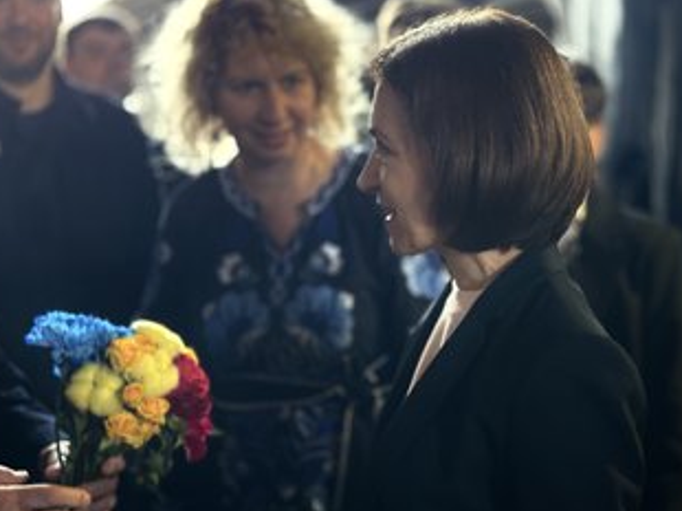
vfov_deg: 23.6
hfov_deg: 31.1
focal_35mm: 62
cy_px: 286
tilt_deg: -4.2
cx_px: 407
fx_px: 1221
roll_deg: +0.8
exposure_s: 1/56
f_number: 1.78
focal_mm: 6.76
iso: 250
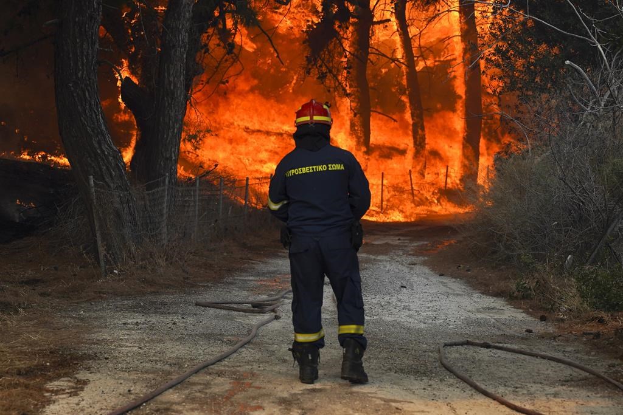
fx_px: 1817
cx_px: 312
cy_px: 208
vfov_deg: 13.0
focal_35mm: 105
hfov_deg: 19.5
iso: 200
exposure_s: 1/3200
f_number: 3.5
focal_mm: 70
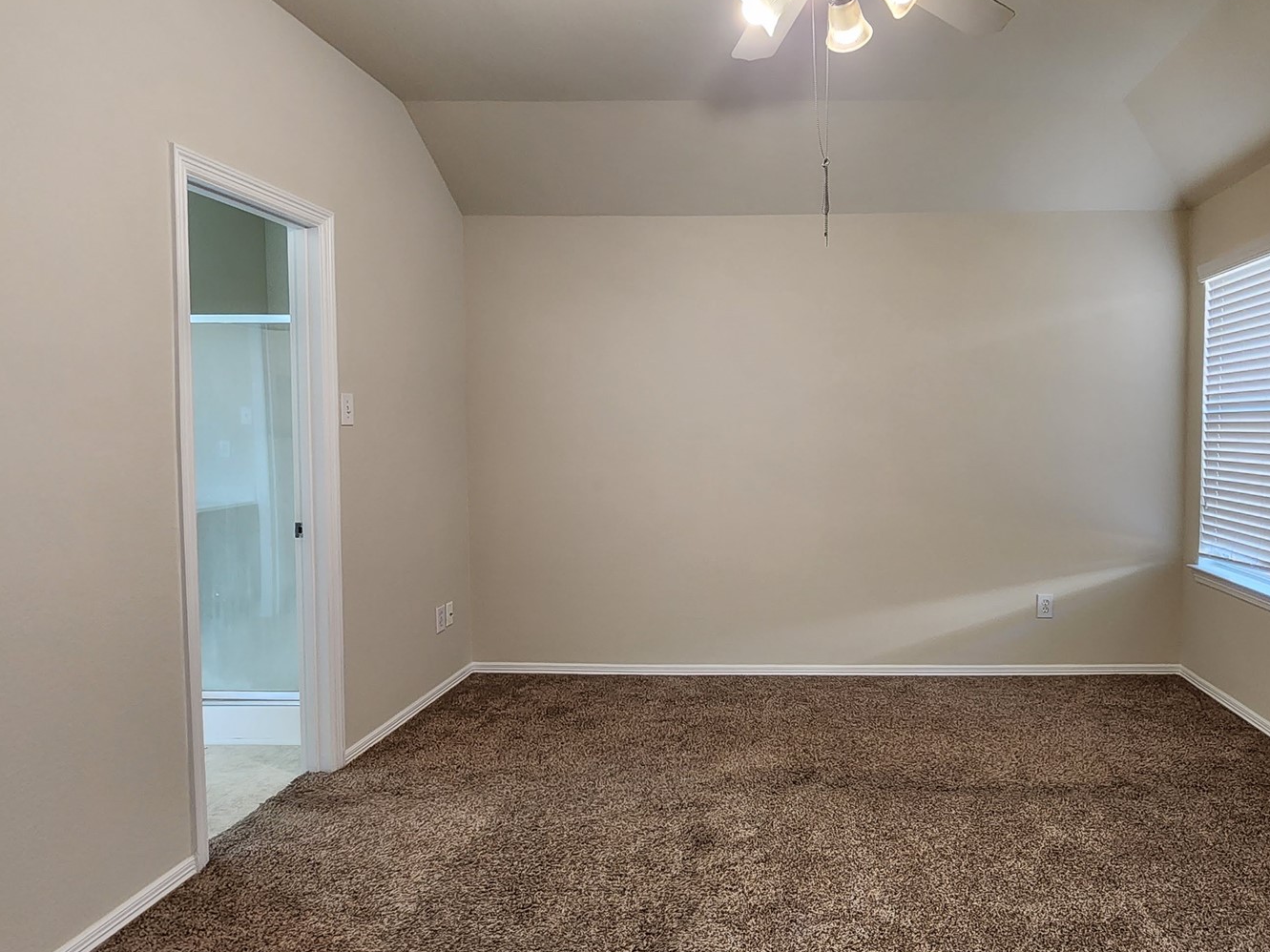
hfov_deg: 80.1
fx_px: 734
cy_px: 478
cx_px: 802
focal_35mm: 20
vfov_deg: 66.0
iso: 250
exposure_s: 1/60
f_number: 2.2
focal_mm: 2.2
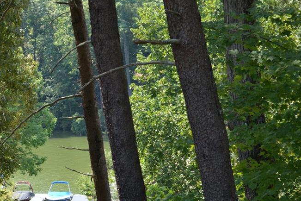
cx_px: 88
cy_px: 133
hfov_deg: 15.7
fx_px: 1085
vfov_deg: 10.6
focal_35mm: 130
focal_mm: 55
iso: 160
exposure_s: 1/60
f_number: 8
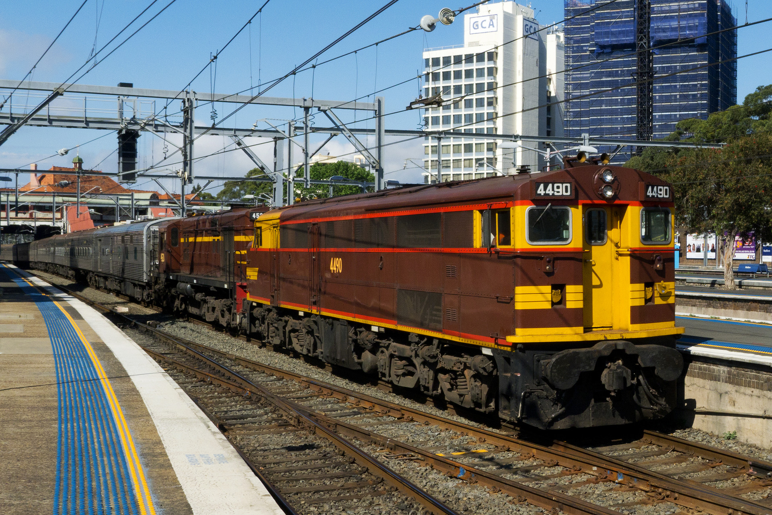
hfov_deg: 51.9
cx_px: 386
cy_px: 258
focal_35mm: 37
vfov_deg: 36.0
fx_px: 794
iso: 100
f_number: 6.3
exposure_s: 1/500
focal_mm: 7.9
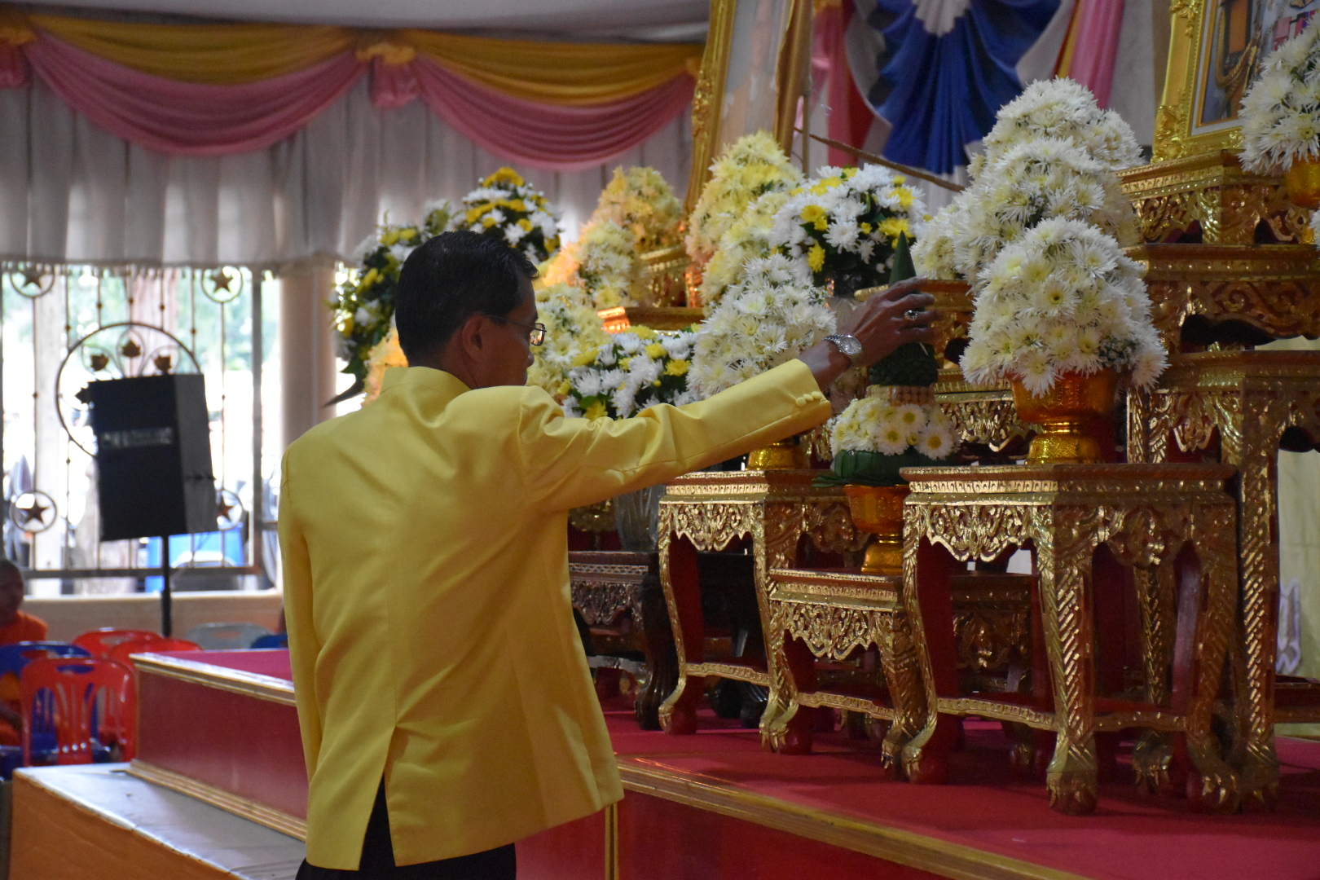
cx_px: 660
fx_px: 3300
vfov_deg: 15.2
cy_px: 440
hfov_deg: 22.6
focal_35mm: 90
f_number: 5
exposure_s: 1/125
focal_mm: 60
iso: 7200
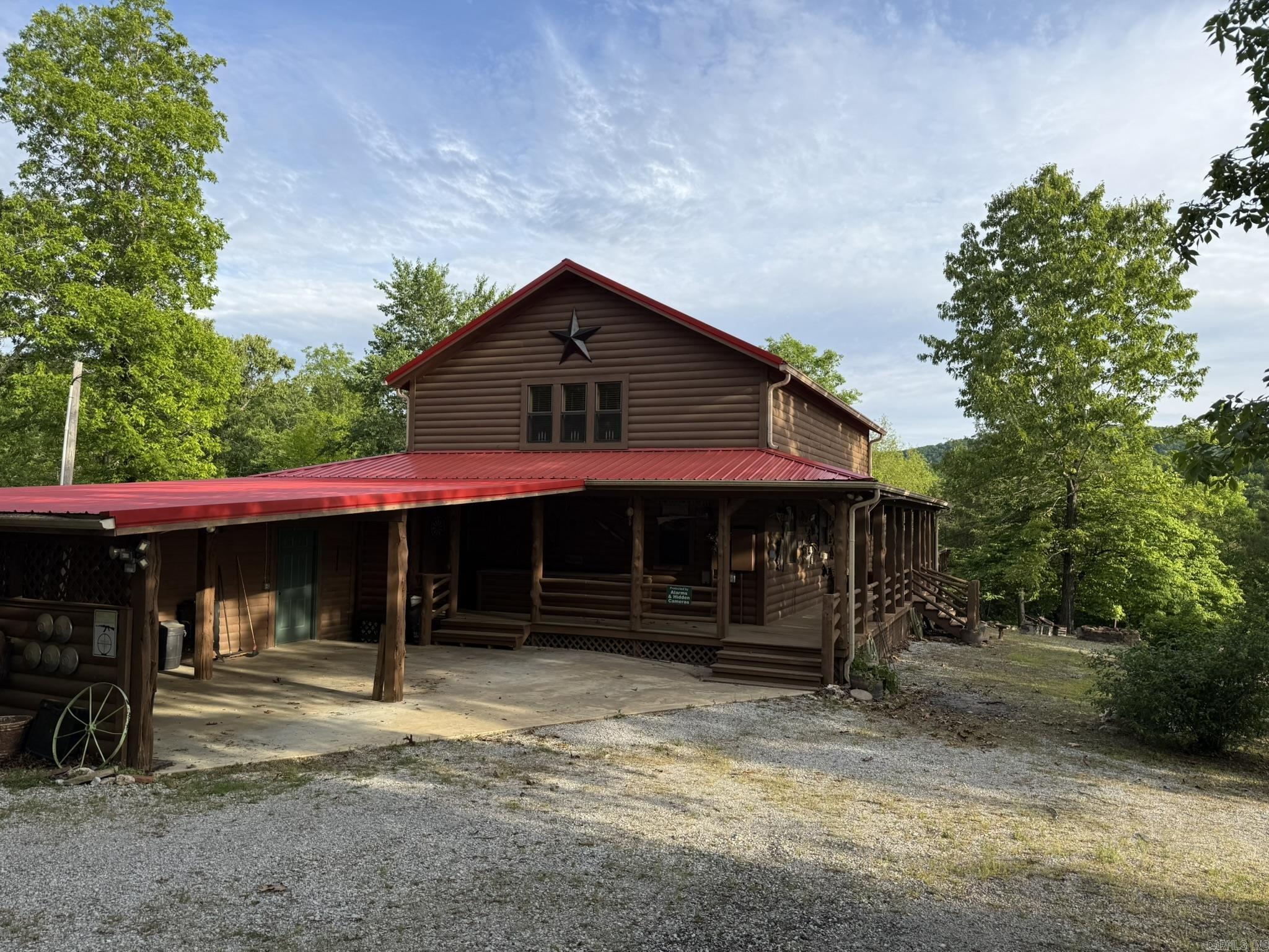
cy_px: 476
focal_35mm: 24
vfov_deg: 56.8
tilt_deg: +1.6
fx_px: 880
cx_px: 634
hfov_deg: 71.6
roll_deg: -1.1
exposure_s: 1/1949
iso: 80
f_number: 1.78
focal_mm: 6.76
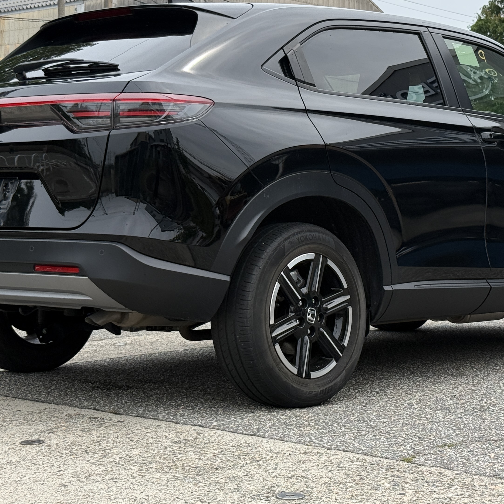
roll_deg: -0.9
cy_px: 165
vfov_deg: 21.8
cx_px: 294
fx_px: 1301
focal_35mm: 79
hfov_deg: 21.9
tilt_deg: +2.9
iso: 64
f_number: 1.78
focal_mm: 6.76
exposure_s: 1/3226
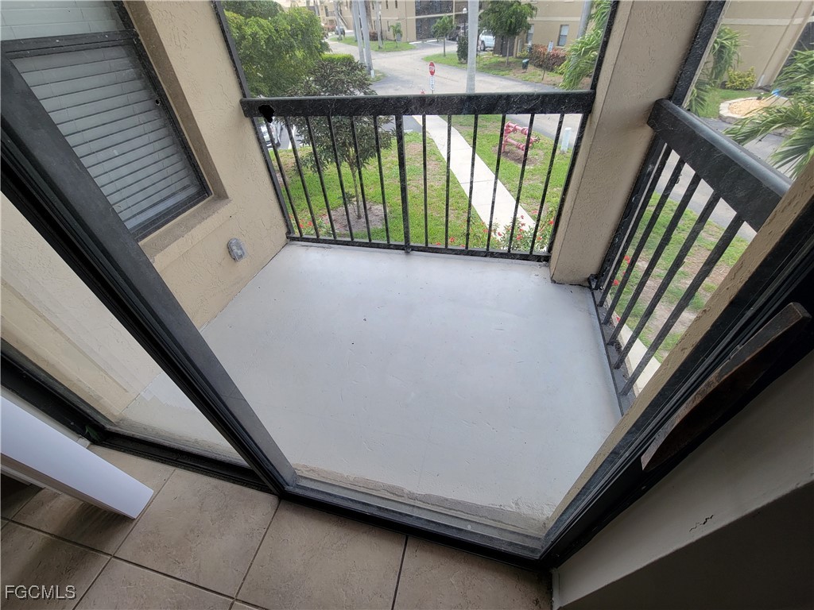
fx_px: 306
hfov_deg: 106.2
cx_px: 407
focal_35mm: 13
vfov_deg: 89.9
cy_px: 305
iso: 50
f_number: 2.2
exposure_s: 1/160
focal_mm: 2.2
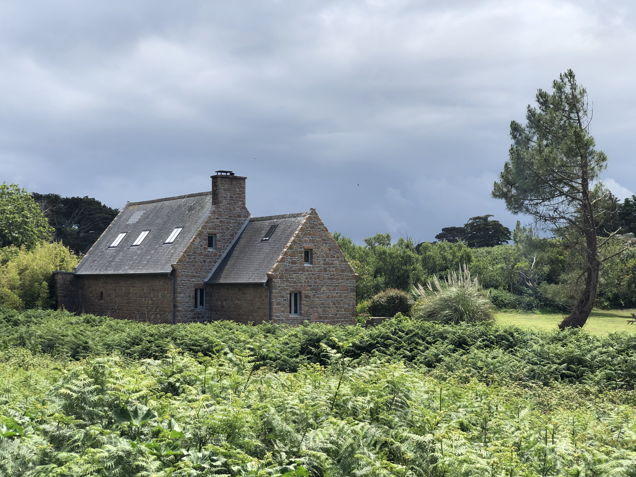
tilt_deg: +3.2
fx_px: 955
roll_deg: +0.6
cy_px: 238
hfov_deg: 36.8
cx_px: 318
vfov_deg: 28.0
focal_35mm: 52
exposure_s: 1/906
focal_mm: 6
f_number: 2.4
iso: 16
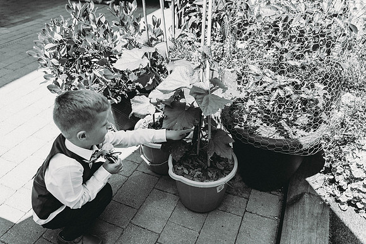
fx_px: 285
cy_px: 122
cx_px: 183
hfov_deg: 65.5
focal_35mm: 28
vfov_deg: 46.4
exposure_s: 1/1600
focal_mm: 28
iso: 320
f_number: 4
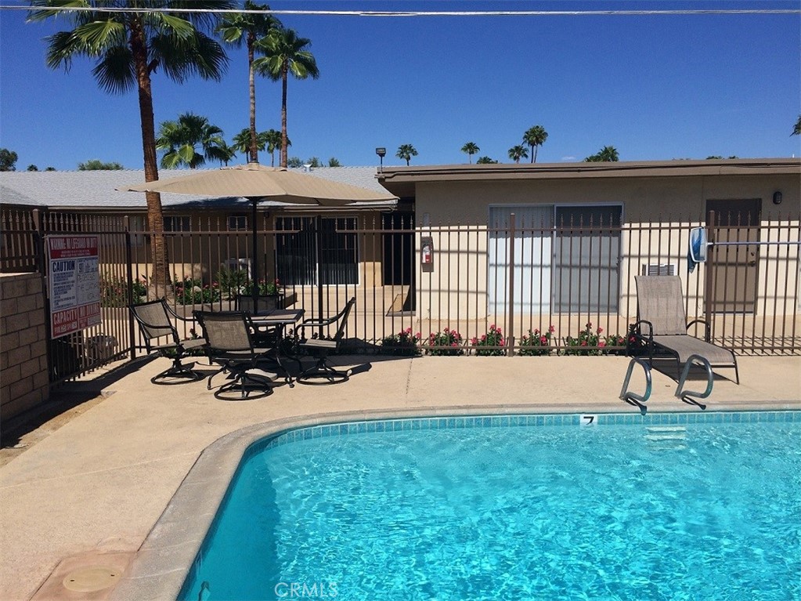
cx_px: 400
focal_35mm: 29
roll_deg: +1.6
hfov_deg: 61.7
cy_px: 300
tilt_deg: -7.2
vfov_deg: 48.2
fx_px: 671
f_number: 2.2
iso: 32
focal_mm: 4.15
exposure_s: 1/4115
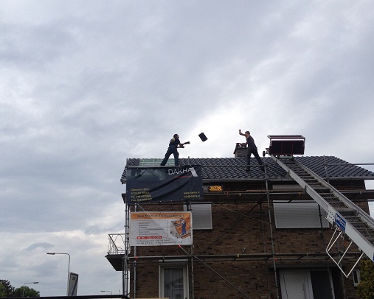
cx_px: 187
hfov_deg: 42.0
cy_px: 172
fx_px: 487
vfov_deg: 34.1
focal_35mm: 44
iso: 64
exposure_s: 1/2304
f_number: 2.4
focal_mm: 4.28
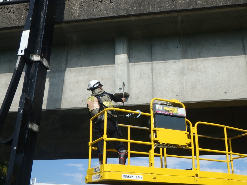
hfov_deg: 44.8
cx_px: 124
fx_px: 300
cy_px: 92
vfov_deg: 34.3
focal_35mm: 42
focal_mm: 7.5
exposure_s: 1/800
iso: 125
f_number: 5.2
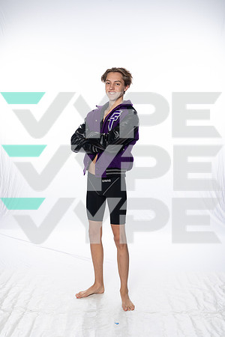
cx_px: 112
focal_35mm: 50
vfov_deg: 39.6
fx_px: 469
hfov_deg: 27.0
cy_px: 168
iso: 800
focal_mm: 50
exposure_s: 1/250
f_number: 8
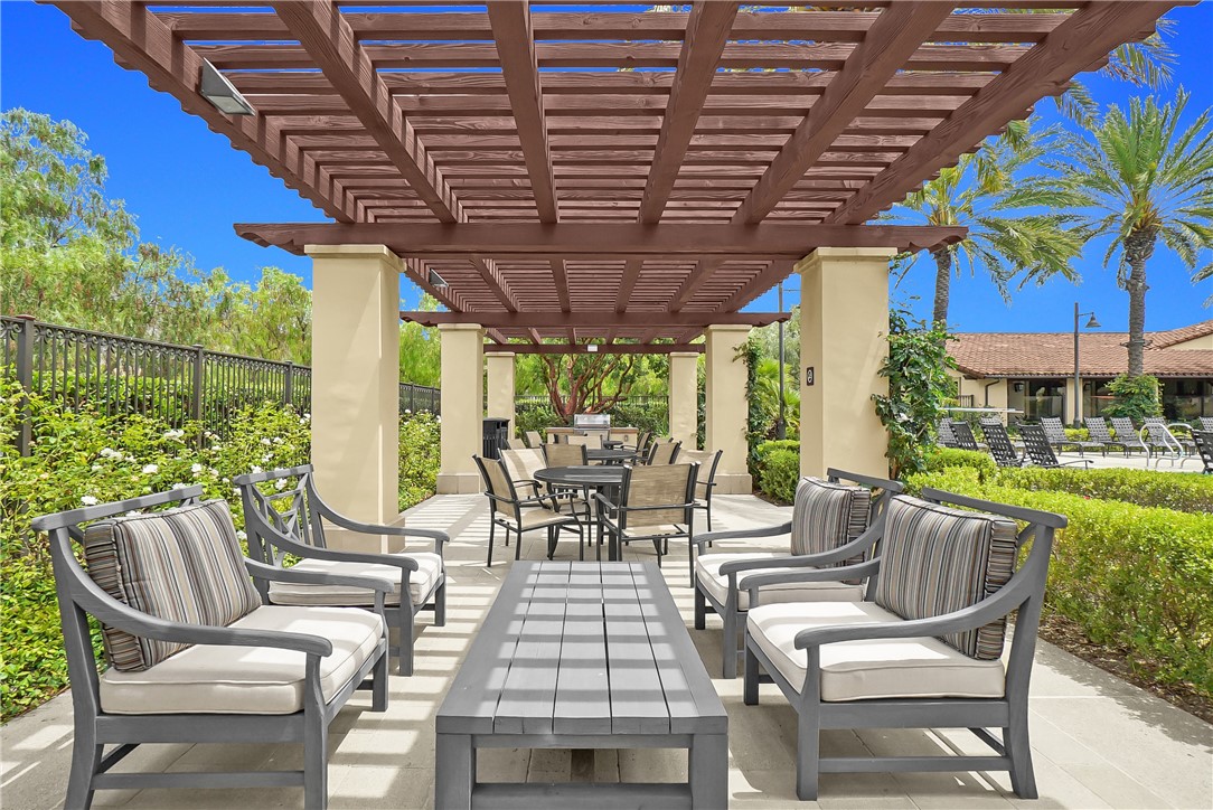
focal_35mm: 18
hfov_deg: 90.0
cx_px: 606
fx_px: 607
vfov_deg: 67.5
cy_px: 405
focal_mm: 12
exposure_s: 1/800
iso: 800
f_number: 9
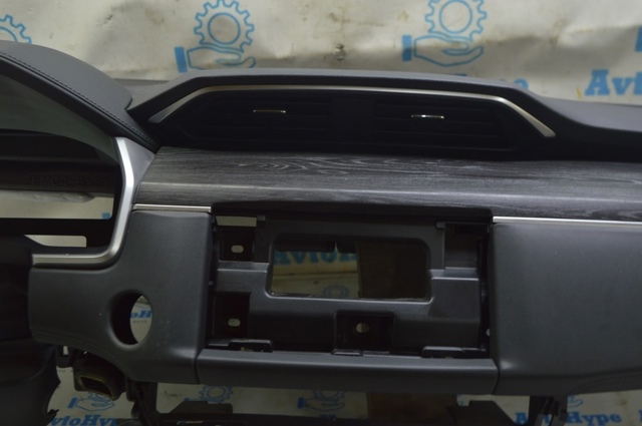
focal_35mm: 39
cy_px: 213
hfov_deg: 49.6
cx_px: 321
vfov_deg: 34.1
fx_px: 695
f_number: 5.6
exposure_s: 1/20
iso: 400
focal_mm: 26
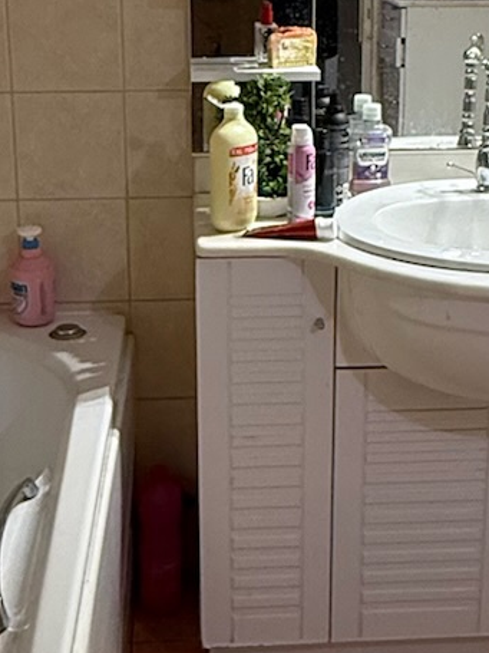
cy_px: 224
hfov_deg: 23.3
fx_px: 1187
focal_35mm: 63
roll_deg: -0.9
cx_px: 272
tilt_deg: -13.0
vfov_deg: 30.5
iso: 400
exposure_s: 1/100
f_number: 2.2
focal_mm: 2.22
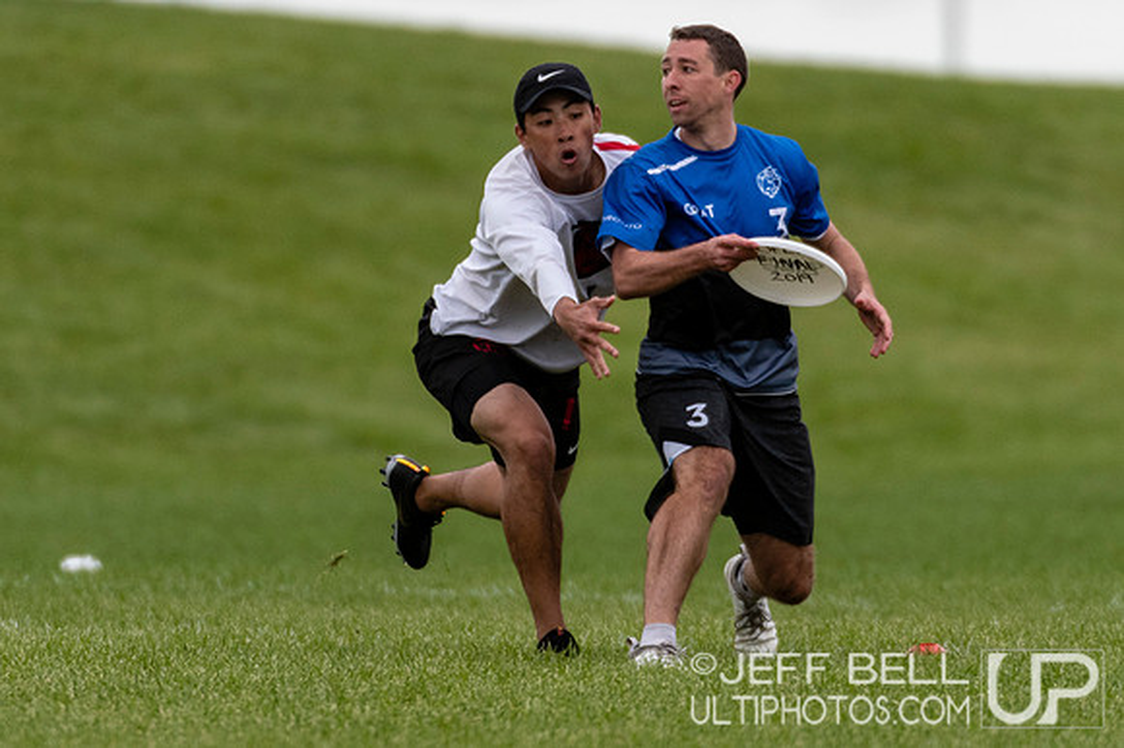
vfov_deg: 1.3
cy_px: 182
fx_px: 34191
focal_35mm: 1096
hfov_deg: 1.9
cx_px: 568
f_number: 4
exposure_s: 1/1250
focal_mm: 400
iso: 500
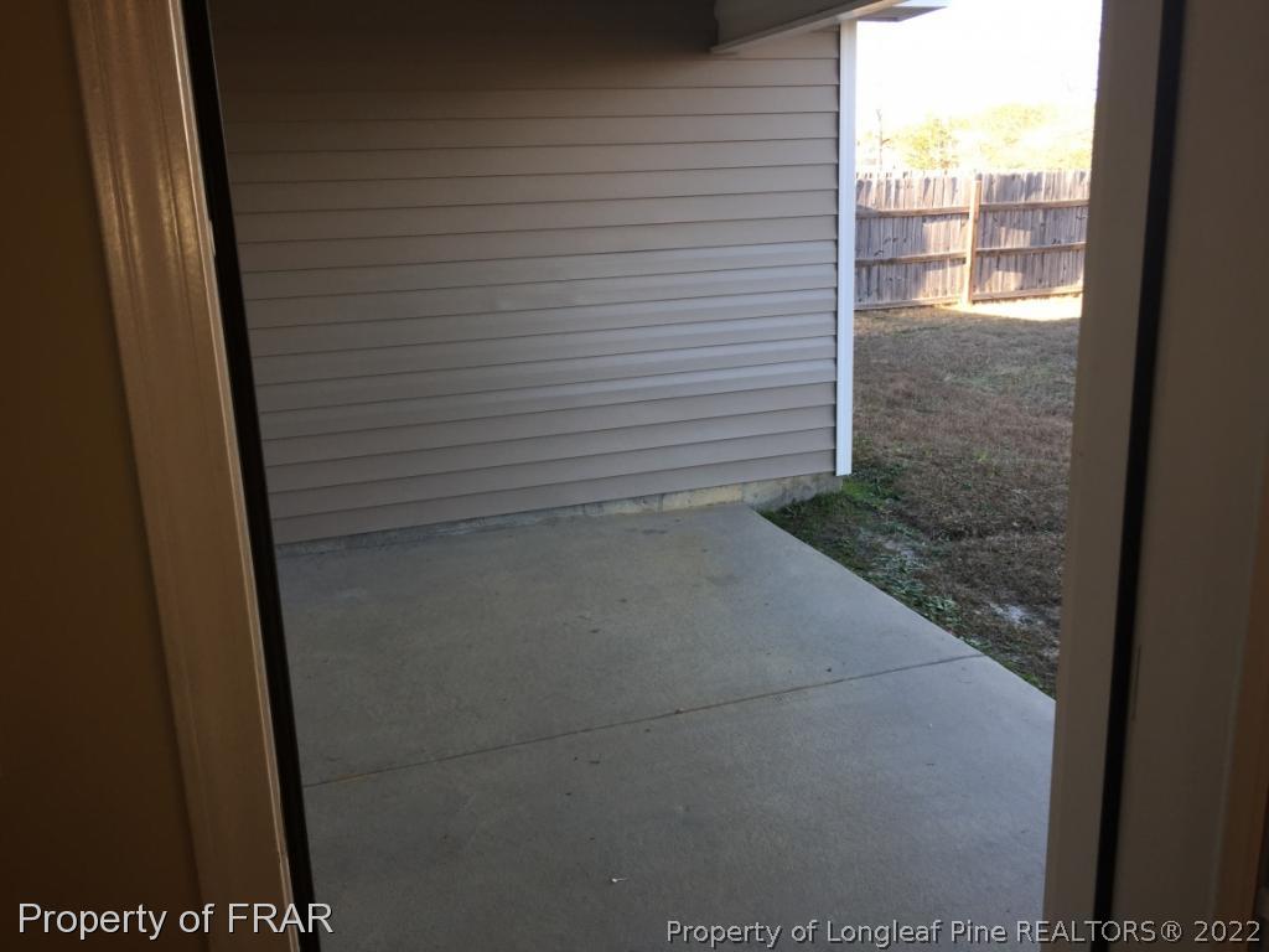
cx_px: 634
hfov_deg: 61.7
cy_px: 476
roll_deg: +0.9
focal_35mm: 29
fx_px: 1063
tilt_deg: -14.8
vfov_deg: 48.2
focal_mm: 4.15
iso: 32
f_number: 2.2
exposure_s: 1/120
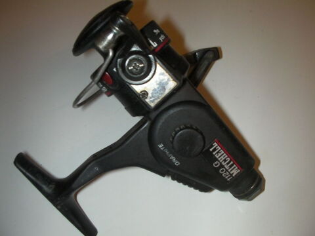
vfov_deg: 37.7
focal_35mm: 38
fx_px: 346
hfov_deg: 49.0
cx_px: 158
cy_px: 118
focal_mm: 6.3
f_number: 5.6
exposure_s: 1/30
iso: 200
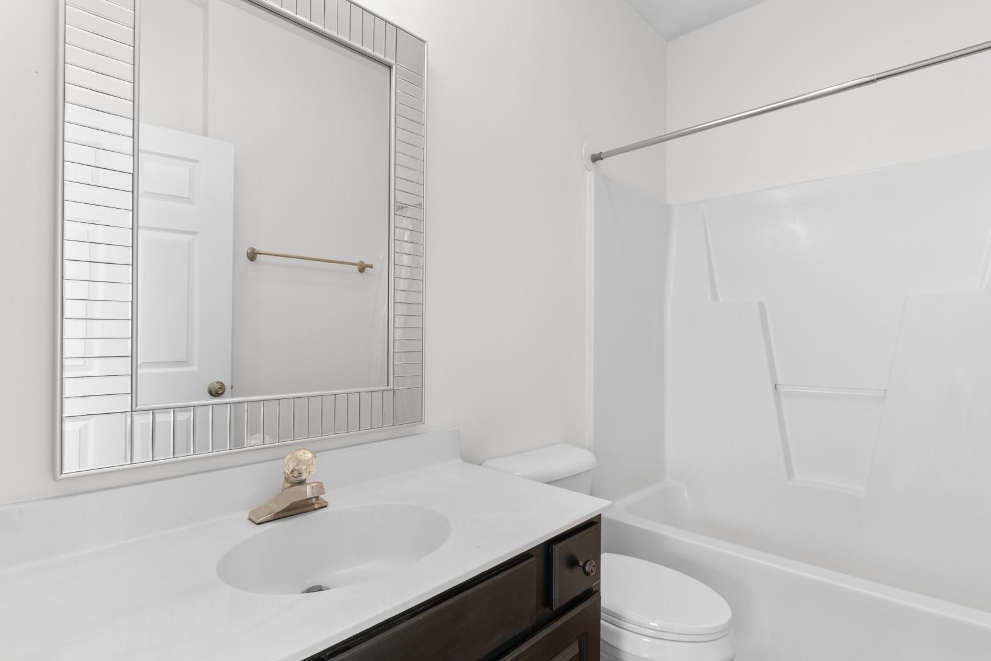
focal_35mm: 17
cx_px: 496
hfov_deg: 93.3
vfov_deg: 70.4
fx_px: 468
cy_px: 330
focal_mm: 11.5
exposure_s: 1/6
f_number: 4.8
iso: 100
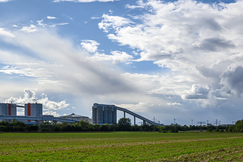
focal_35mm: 50
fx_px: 337
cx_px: 125
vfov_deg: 27.0
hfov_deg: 39.6
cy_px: 77
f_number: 8
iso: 200
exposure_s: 1/2000
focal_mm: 30
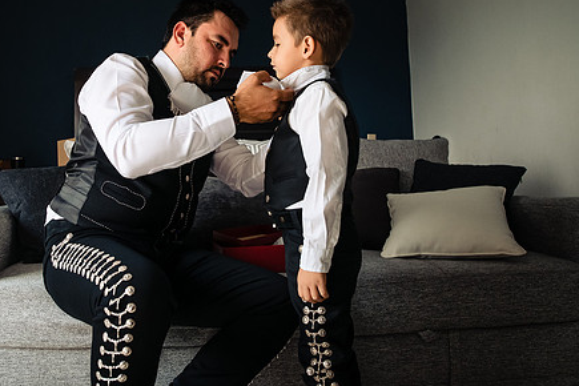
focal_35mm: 32
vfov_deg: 40.7
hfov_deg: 57.8
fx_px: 515
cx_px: 210
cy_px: 136
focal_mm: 24
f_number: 5
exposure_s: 1/250
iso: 1600
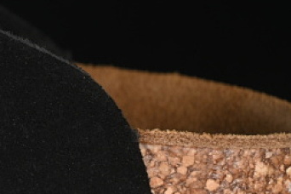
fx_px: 1916
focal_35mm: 237
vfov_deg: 5.8
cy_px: 68
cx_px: -164
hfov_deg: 8.5
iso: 160
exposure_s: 1/50
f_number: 6.3
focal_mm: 50
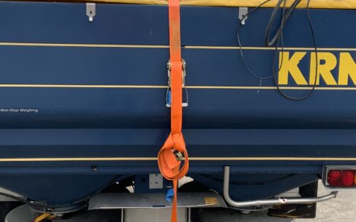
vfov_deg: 19.7
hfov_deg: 31.1
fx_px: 640
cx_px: 184
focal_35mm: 66
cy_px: 91
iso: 16
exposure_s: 1/728
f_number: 1.8
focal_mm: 3
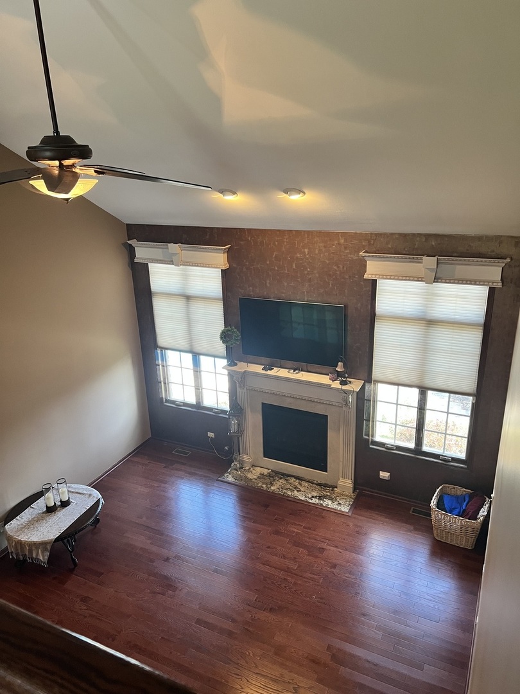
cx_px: 260
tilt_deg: -20.4
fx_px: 521
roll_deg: +1.0
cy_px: 347
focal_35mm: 26
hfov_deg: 53.1
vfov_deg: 67.3
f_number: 1.5
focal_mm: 5.7
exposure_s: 1/60
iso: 160
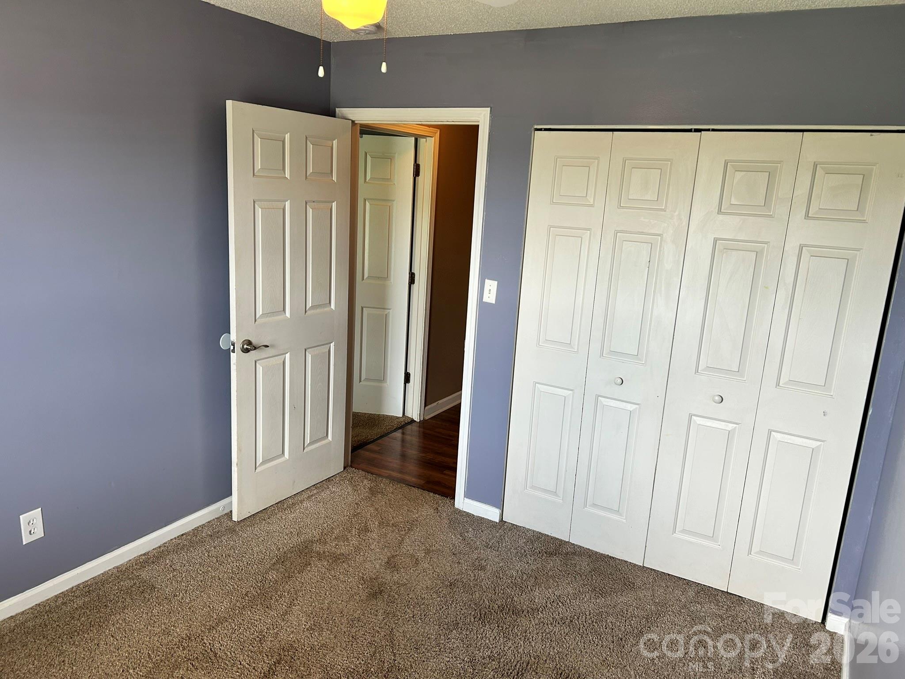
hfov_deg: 67.3
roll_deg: -3.5
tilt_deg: -13.0
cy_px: 340
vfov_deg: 53.1
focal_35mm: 26
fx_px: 680
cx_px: 452
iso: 100
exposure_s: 1/120
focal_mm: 5.7
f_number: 1.5
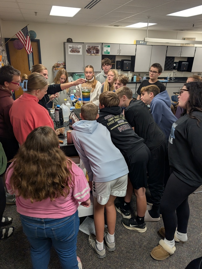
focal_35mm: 25
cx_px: 99
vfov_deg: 69.3
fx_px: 194
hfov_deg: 55.0
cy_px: 134
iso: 83
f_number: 1.68
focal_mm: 6.9
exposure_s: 1/60
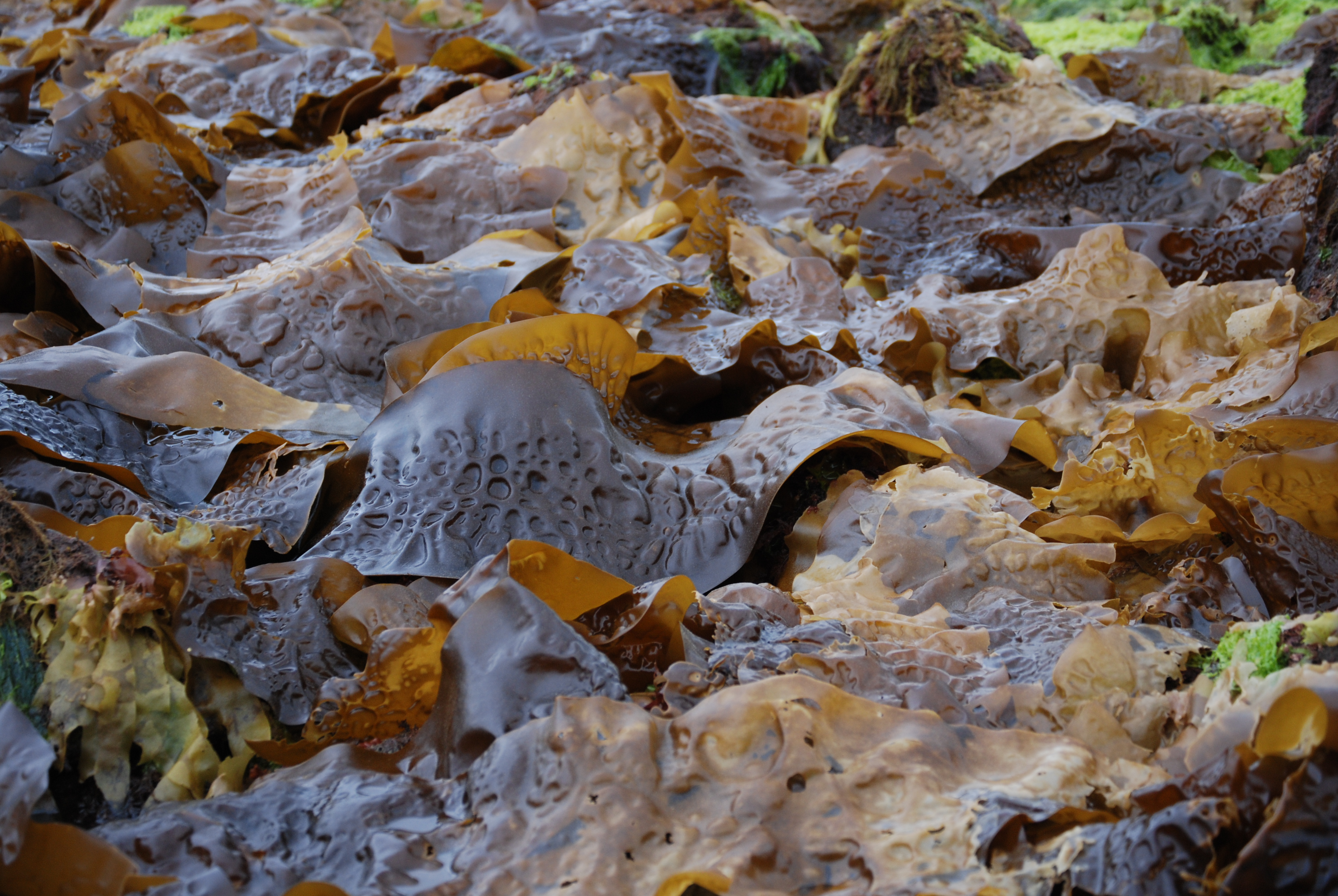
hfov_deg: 19.4
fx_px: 3907
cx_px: 669
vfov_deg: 13.1
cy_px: 448
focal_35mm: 105
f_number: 4.5
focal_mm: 70
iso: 280
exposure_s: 1/125
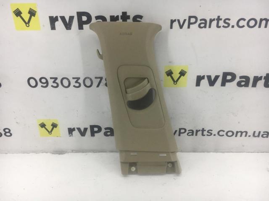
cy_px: 100
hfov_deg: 61.7
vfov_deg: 48.2
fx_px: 225
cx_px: 134
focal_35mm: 29
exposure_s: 1/100
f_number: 2.2
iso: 40
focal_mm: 4.15
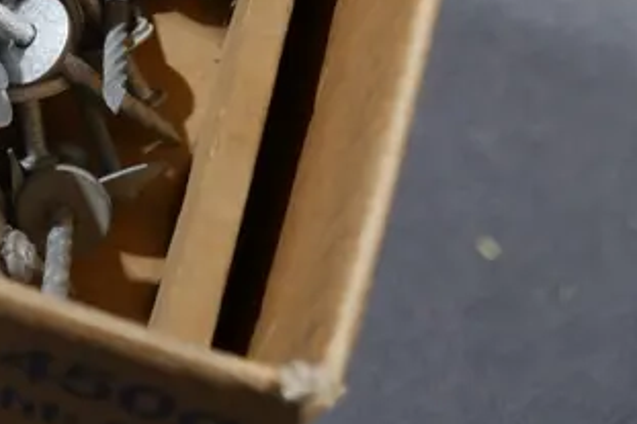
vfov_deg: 12.8
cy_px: -353
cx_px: -172
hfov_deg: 19.7
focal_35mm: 96
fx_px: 1698
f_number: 3.5
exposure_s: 1/60
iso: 400
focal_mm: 14
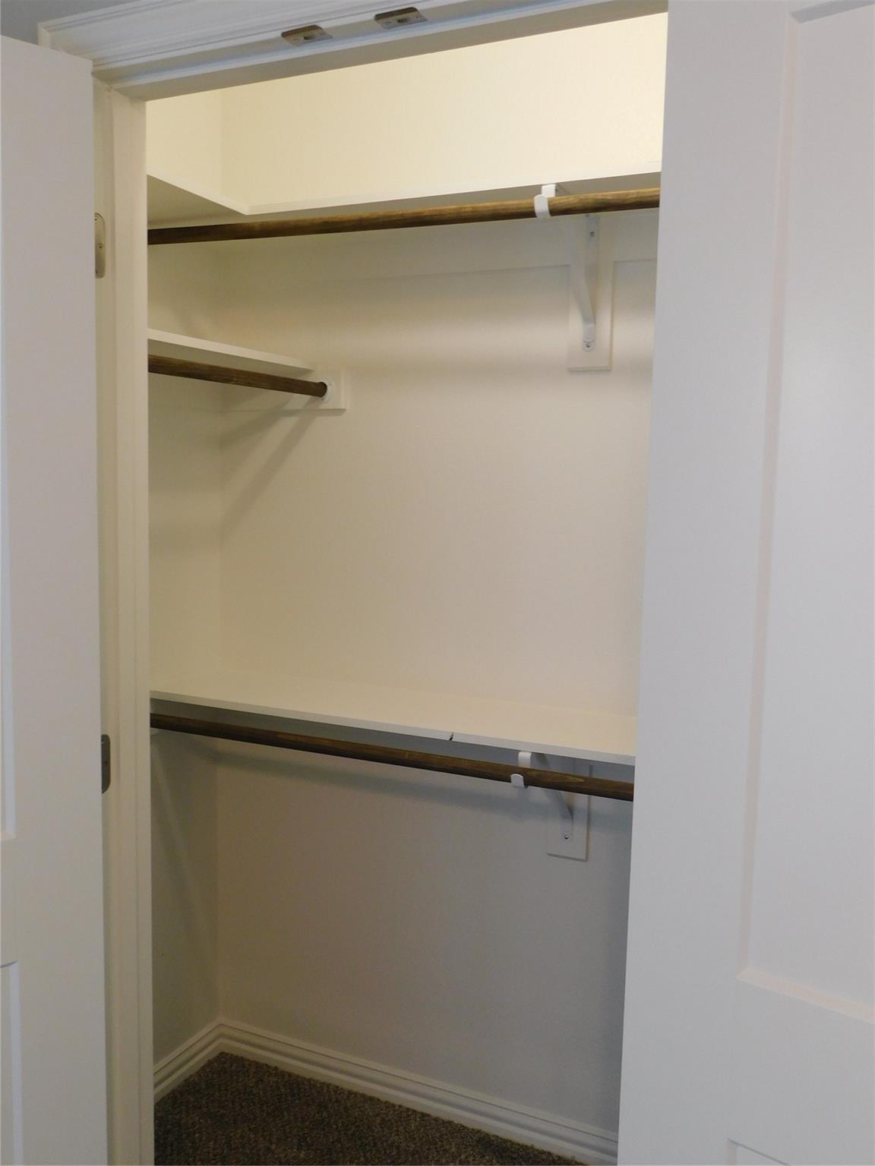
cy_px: 583
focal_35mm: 30
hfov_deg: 46.8
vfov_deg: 60.0
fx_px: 1011
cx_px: 438
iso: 200
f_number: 3.2
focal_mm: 5.3
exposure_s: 1/30
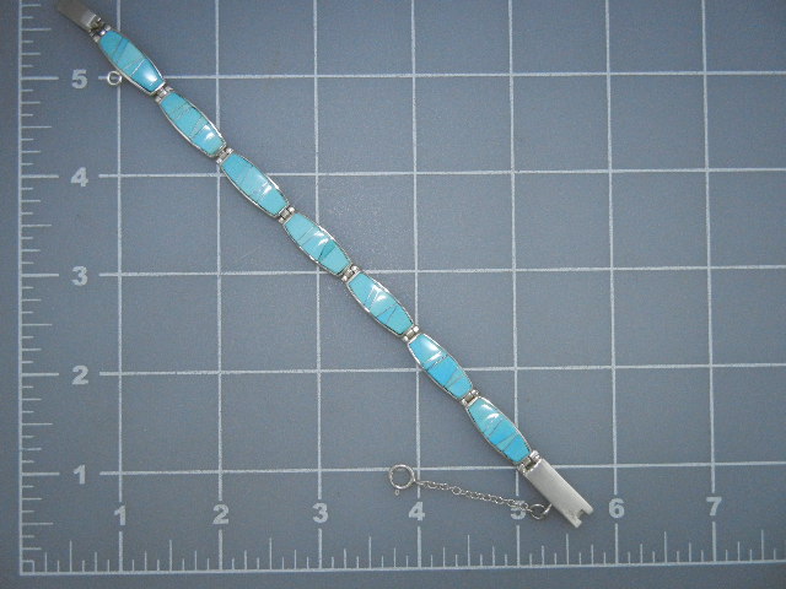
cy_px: 294
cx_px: 393
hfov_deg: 54.0
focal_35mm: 34
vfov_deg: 41.8
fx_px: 772
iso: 800
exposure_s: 1/30
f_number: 7.2
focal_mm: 6.2
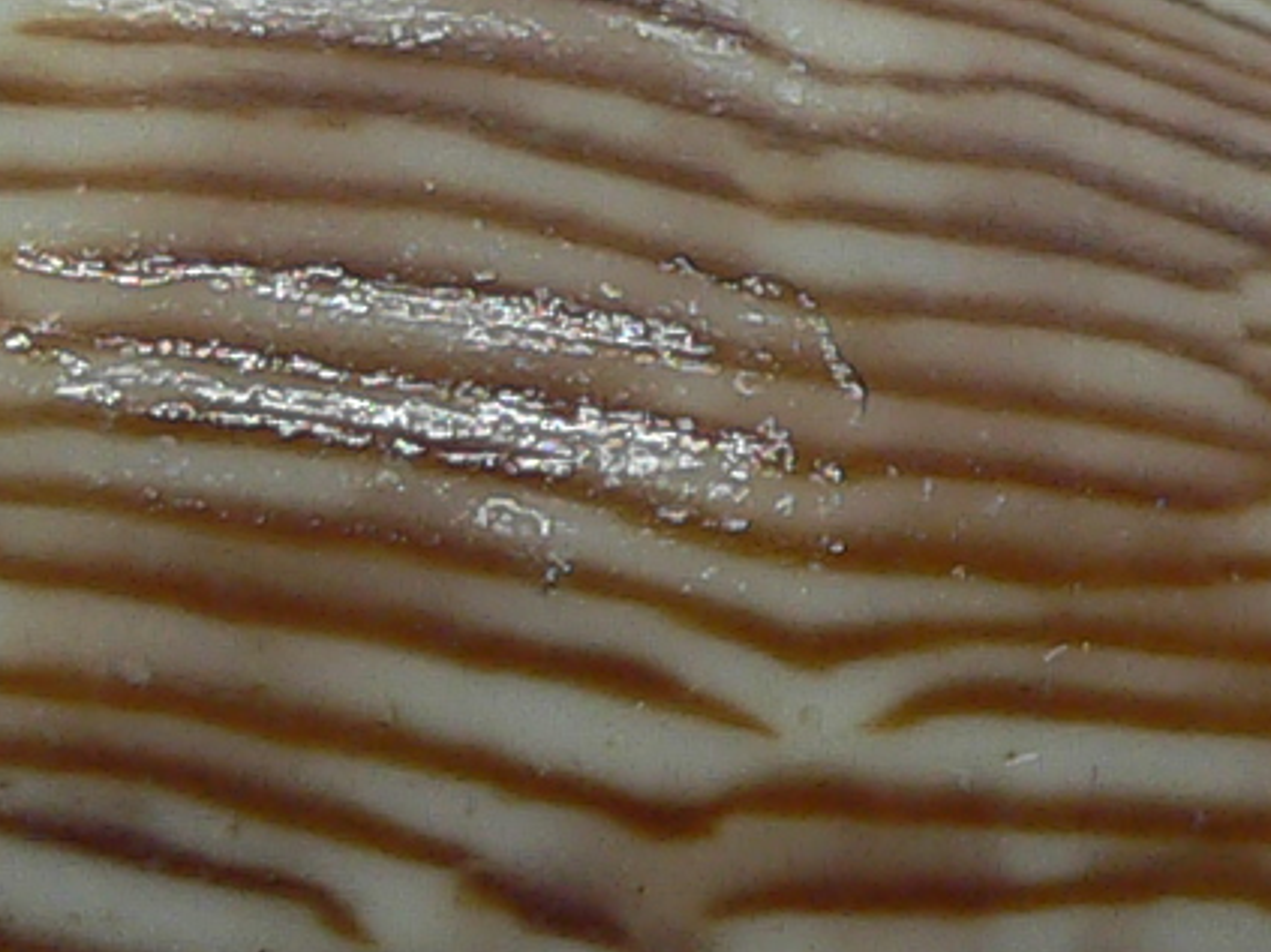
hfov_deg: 11.8
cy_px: 778
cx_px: 1139
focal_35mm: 167
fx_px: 6130
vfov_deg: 8.9
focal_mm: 4.6
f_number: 2.8
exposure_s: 1/60
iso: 80
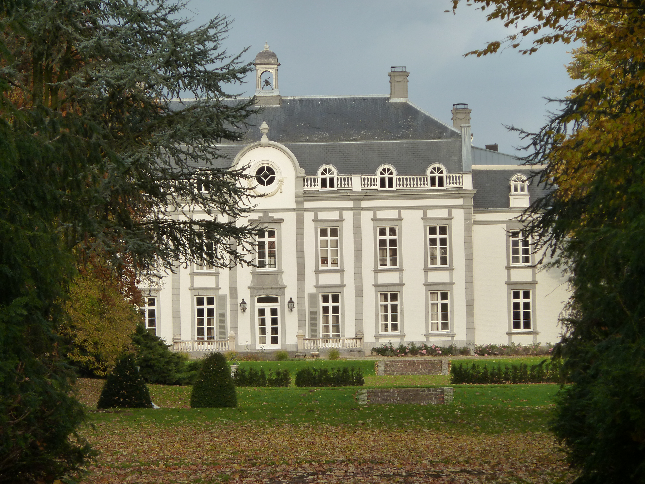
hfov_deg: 9.4
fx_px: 3913
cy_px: 242
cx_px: 322
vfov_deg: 7.1
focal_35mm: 210
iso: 125
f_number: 4.6
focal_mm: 34.4
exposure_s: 1/160
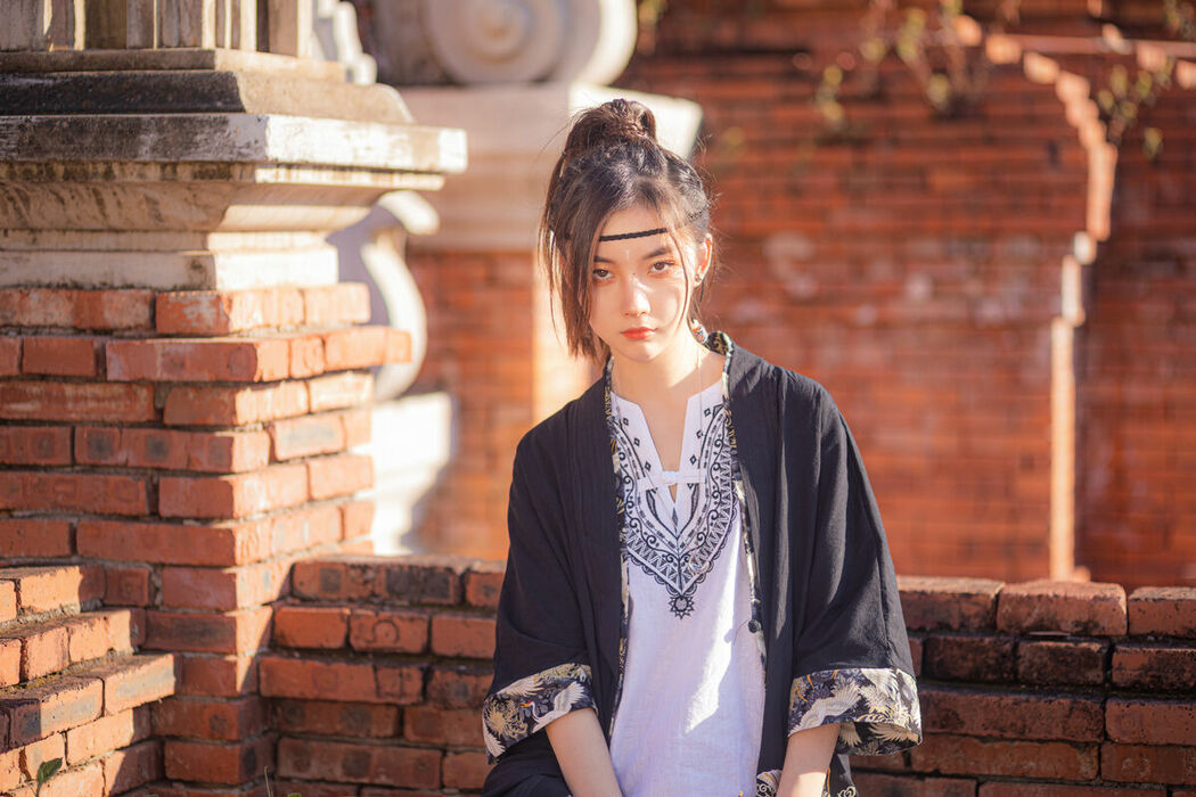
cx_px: 598
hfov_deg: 24.2
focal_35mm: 84
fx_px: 2790
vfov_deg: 16.3
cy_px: 398
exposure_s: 1/800
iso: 100
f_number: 2.2
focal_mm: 85
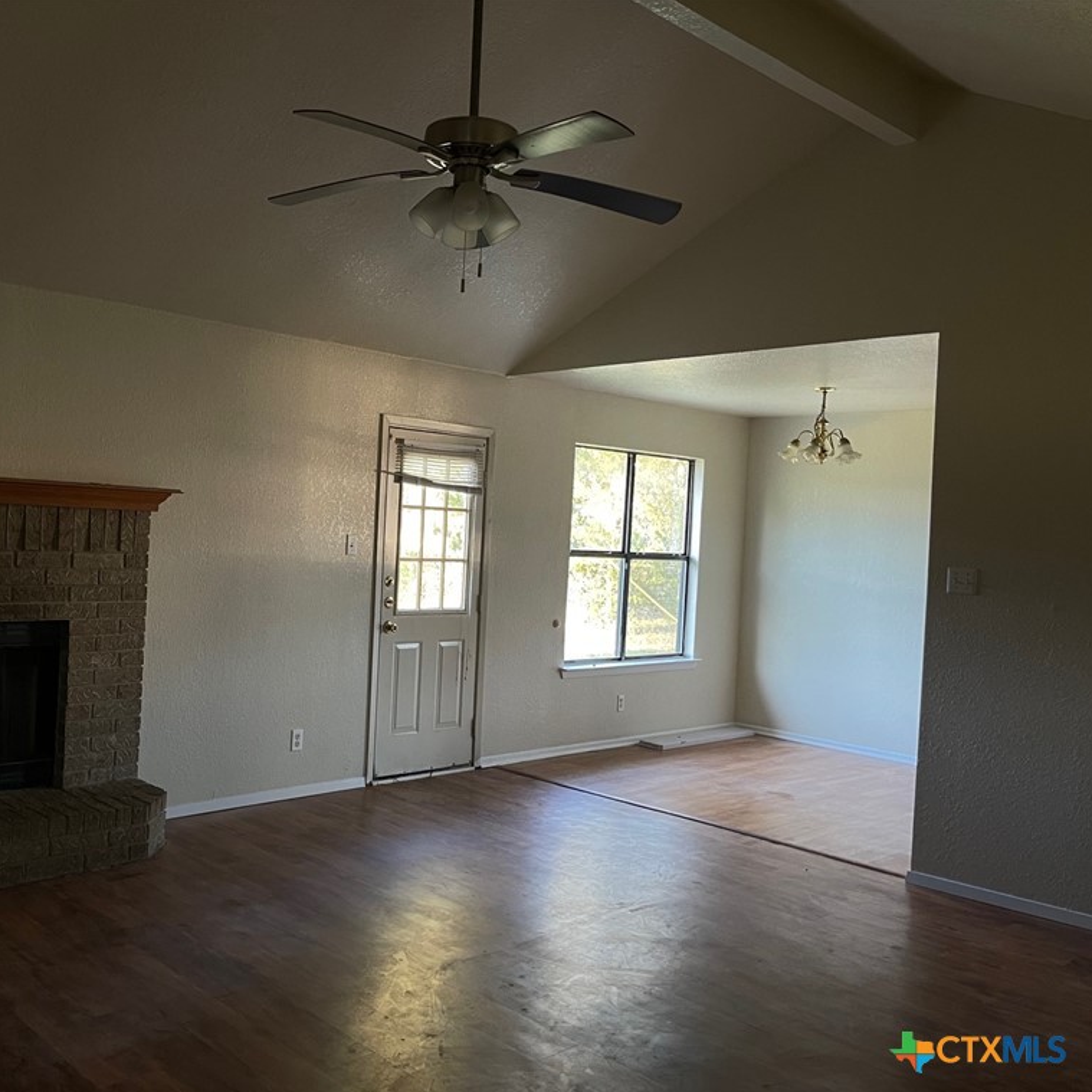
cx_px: 364
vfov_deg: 52.5
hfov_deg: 51.6
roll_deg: -3.1
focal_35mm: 31
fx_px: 1106
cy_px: 550
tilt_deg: -1.1
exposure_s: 1/60
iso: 250
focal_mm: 5.1
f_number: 1.6
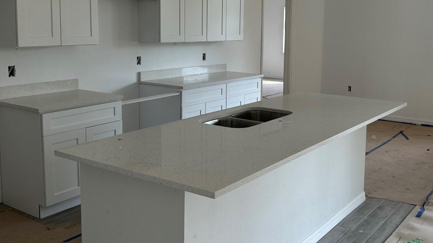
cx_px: 257
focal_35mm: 40
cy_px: 75
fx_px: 459
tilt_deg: -6.1
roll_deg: -0.7
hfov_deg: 50.2
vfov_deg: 29.4
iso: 64
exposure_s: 1/121
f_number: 1.78
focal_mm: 6.86
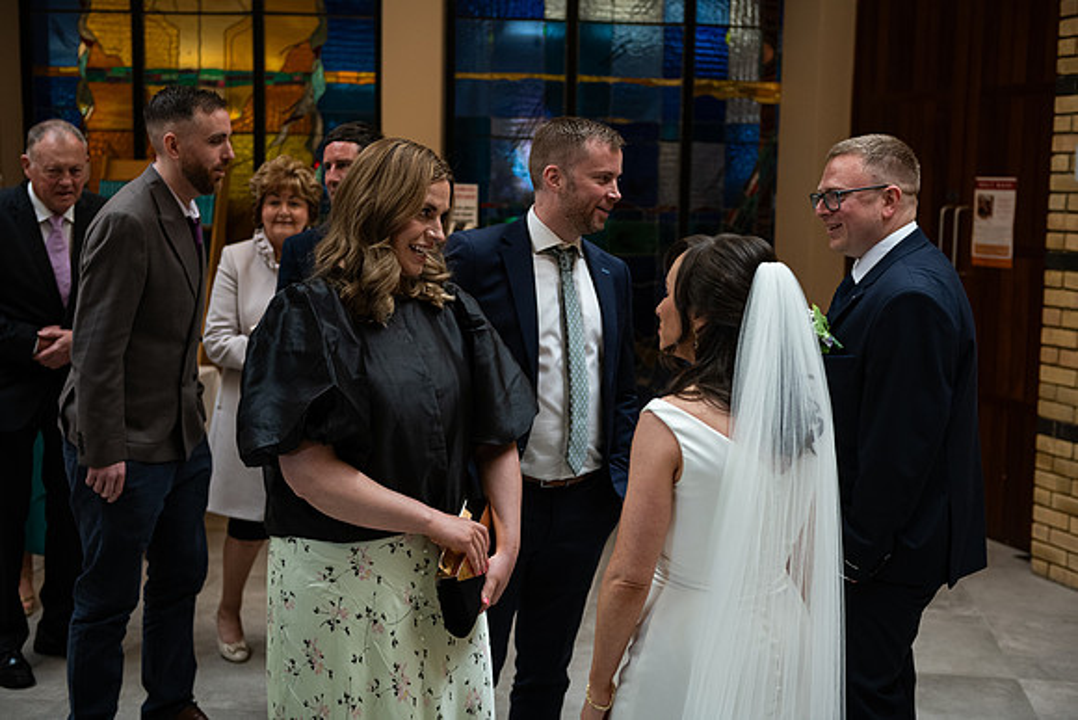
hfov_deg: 38.2
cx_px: 539
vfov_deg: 26.0
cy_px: 360
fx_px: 1557
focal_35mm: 52
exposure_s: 1/160
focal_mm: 52
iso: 800
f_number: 3.5
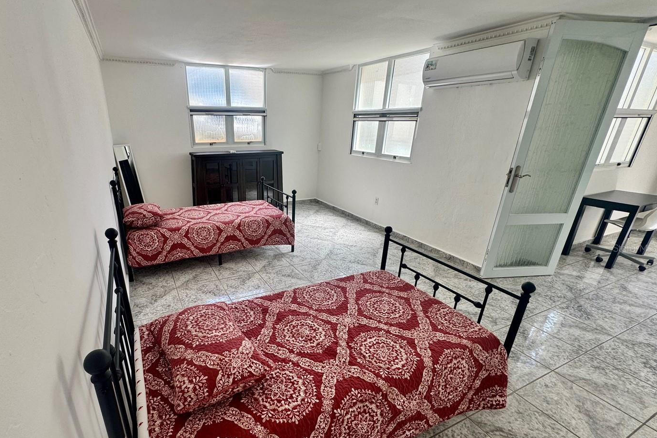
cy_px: 248
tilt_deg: -22.9
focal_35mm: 17
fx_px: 310
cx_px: 275
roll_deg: -0.7
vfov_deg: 70.2
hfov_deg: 92.5
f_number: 2.2
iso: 40
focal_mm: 2.22
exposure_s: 1/141
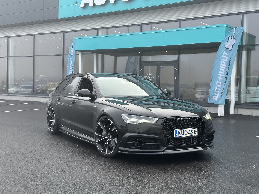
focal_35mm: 48
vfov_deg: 30.3
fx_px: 359
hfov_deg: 39.7
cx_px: 130
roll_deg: -1.7
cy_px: 97
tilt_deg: -1.4
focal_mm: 6.86
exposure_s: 1/651
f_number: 1.78
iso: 64
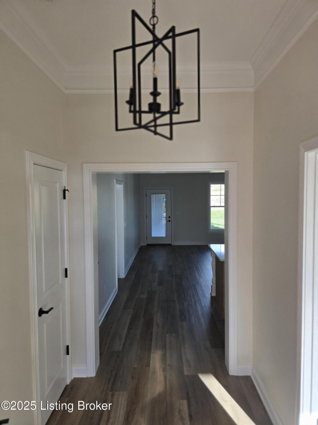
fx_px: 282
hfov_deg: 58.9
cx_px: 159
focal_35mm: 23
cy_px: 212
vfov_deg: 73.9
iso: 25
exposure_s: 1/120
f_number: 1.7
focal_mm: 6.3
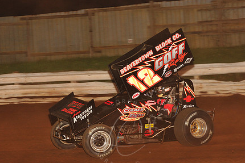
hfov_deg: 13.6
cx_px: 124
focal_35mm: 151
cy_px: 81
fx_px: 1028
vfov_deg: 9.1
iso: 800
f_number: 6.3
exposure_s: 1/320
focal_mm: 112
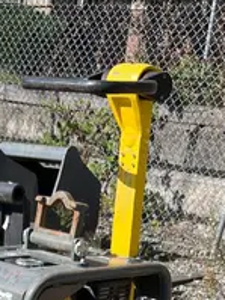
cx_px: -39
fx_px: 833
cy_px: 534
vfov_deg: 17.0
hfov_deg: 14.9
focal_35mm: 96
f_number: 1.6
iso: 50
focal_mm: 5.1
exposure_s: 1/2137
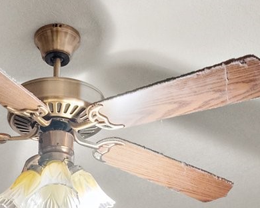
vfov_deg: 15.9
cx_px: 73
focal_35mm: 79
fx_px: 608
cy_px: 397
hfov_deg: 23.9
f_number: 7.1
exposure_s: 1/1.67
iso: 1600
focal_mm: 16
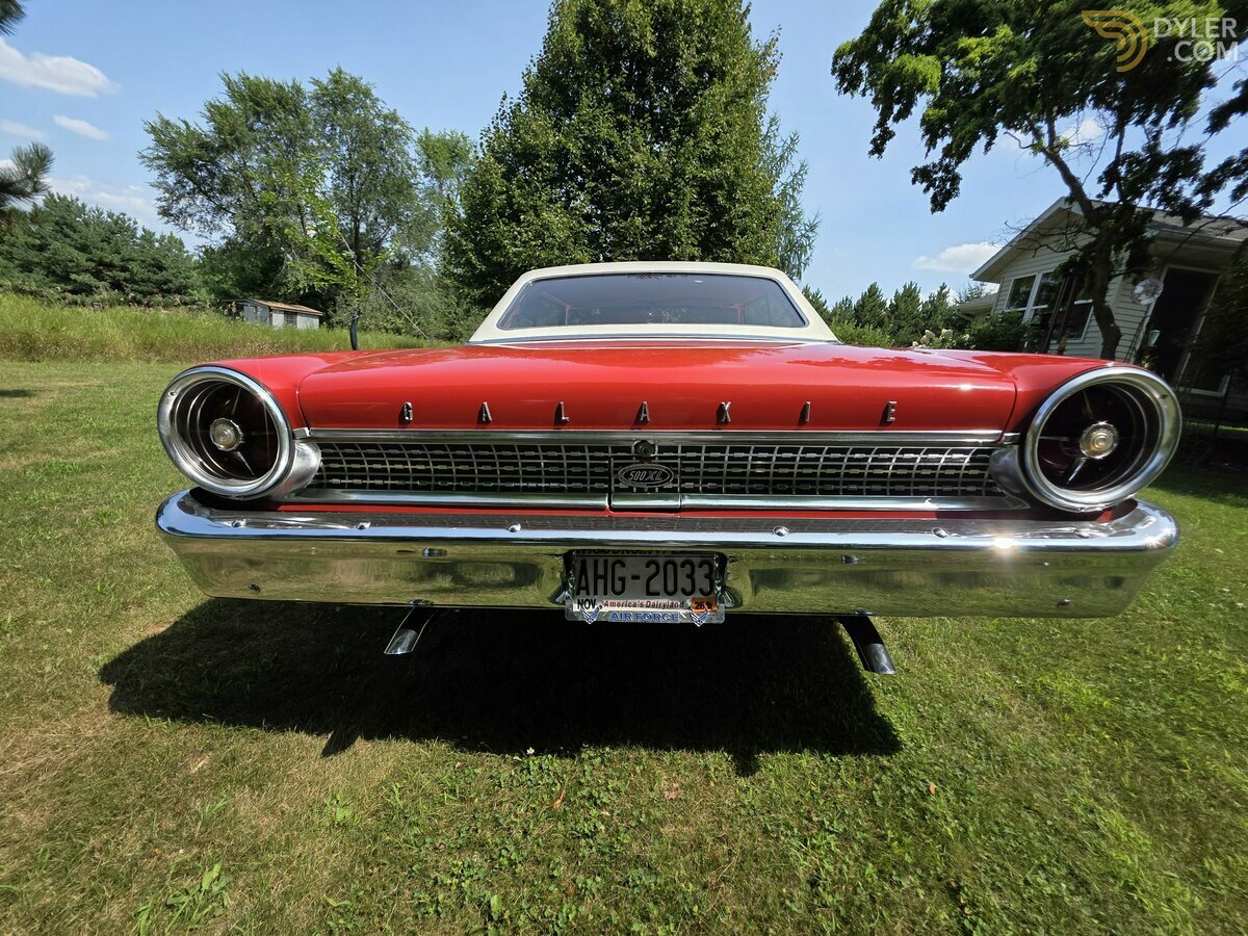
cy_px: 468
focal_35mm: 13
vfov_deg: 89.9
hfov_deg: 106.2
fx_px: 469
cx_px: 624
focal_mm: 2.2
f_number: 1.9
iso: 40
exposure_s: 1/1533
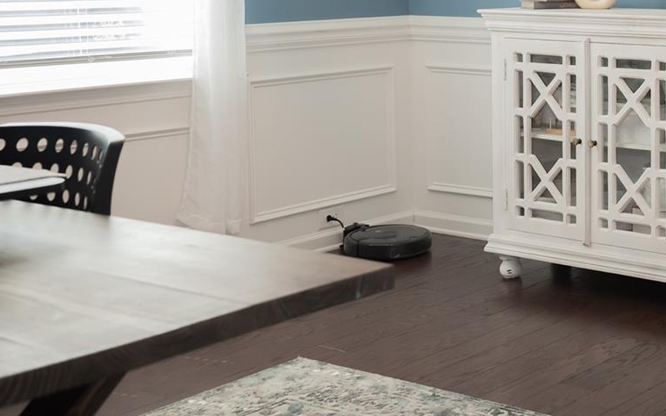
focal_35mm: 66
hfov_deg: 28.0
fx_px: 1198
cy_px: 44
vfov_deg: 19.4
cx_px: 755
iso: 640
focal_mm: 24
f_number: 3.2
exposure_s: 1/200
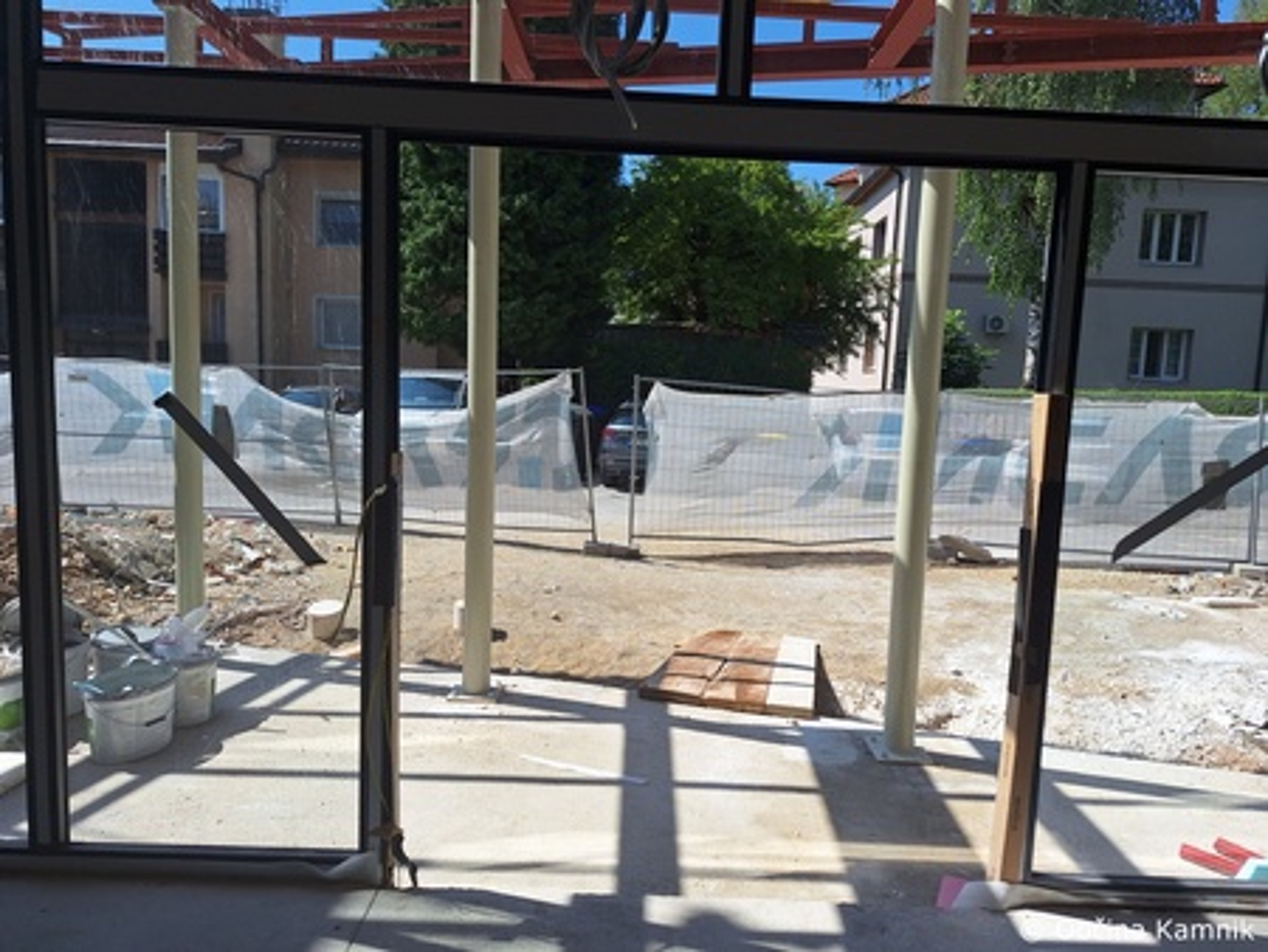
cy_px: 476
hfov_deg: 73.9
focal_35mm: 23
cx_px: 634
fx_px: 843
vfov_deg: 58.9
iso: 40
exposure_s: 1/3226
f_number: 1.8
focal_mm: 5.54
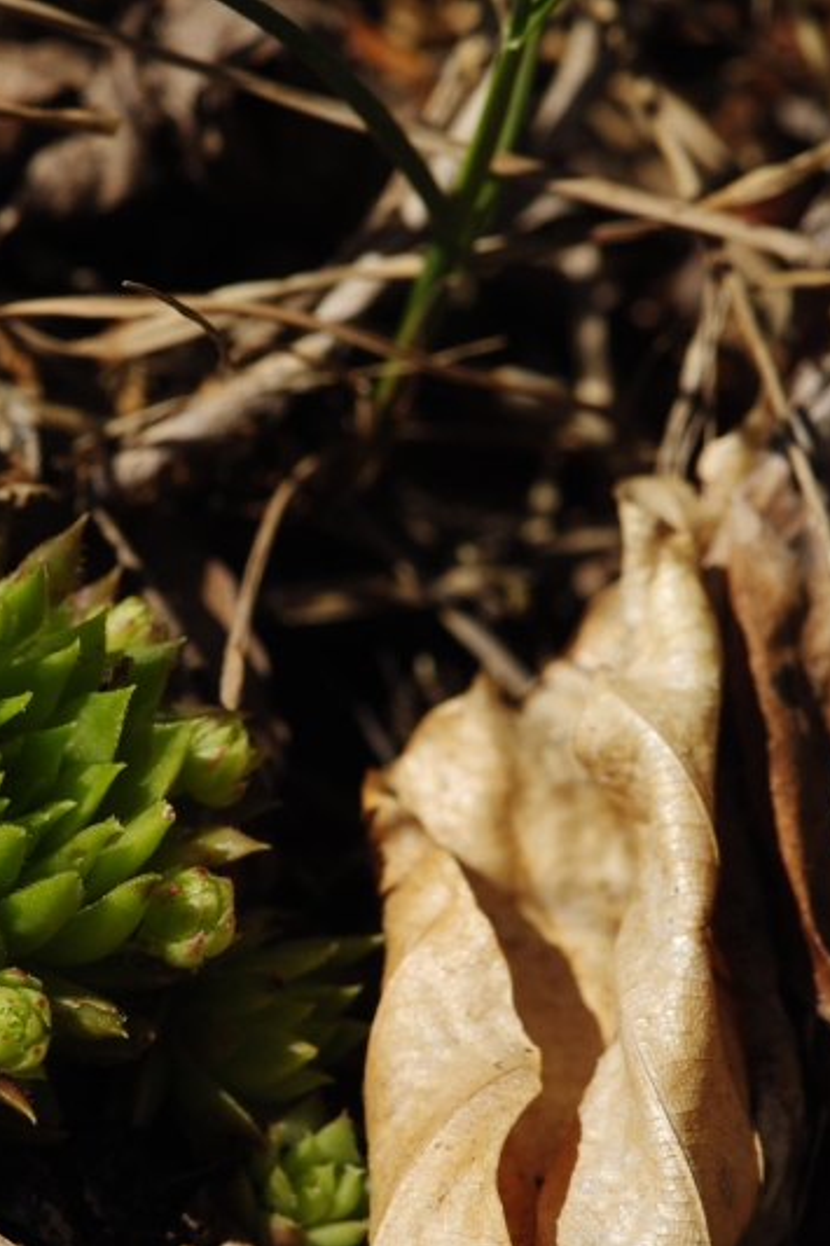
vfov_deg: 10.7
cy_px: 624
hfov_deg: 7.2
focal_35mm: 192
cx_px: 320
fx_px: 6635
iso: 100
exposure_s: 1/250
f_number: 10
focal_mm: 85
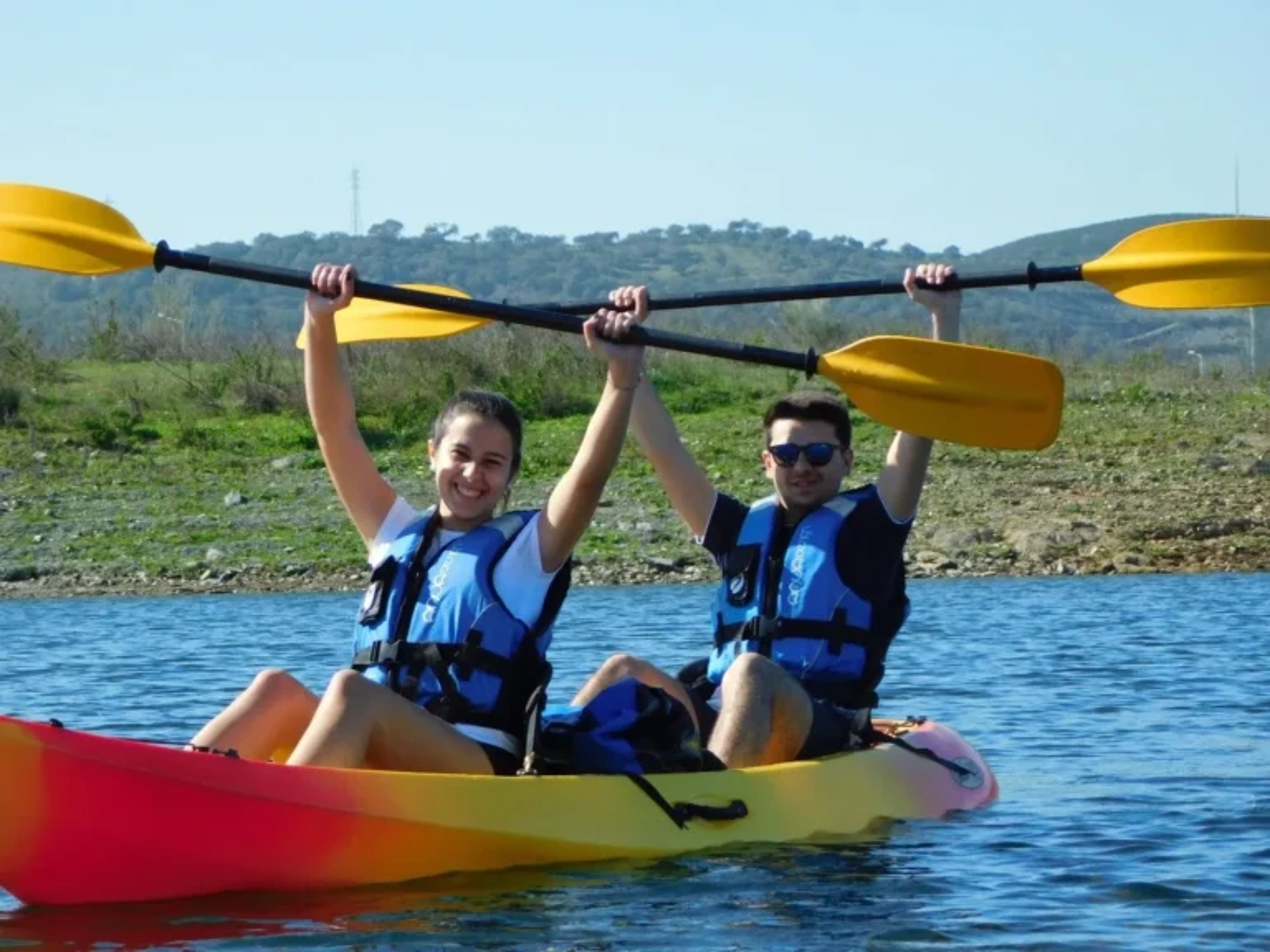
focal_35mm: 134
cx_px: 635
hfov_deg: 14.7
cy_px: 476
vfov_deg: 11.1
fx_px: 4916
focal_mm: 23.7
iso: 125
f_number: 5
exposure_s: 1/500
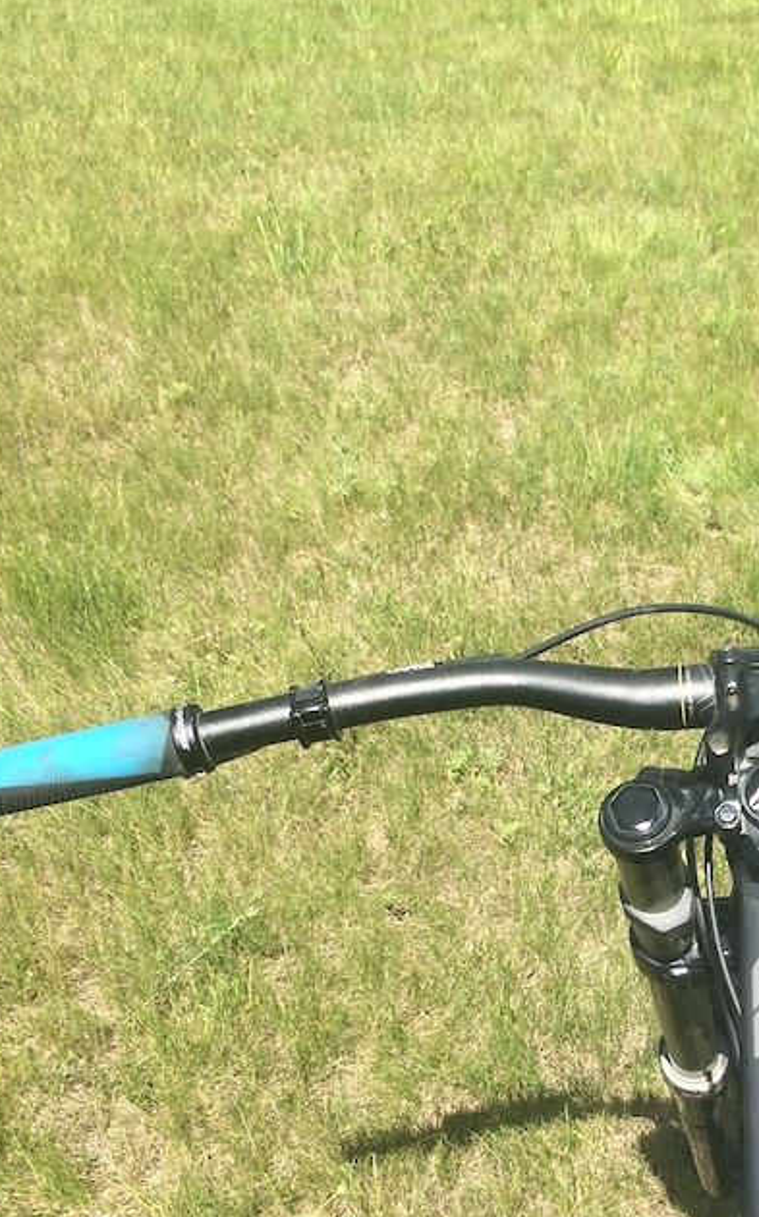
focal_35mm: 50
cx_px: 728
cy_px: 804
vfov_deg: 39.9
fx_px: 1657
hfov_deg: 24.8
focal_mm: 4.15
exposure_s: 1/1140
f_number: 2.2
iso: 32
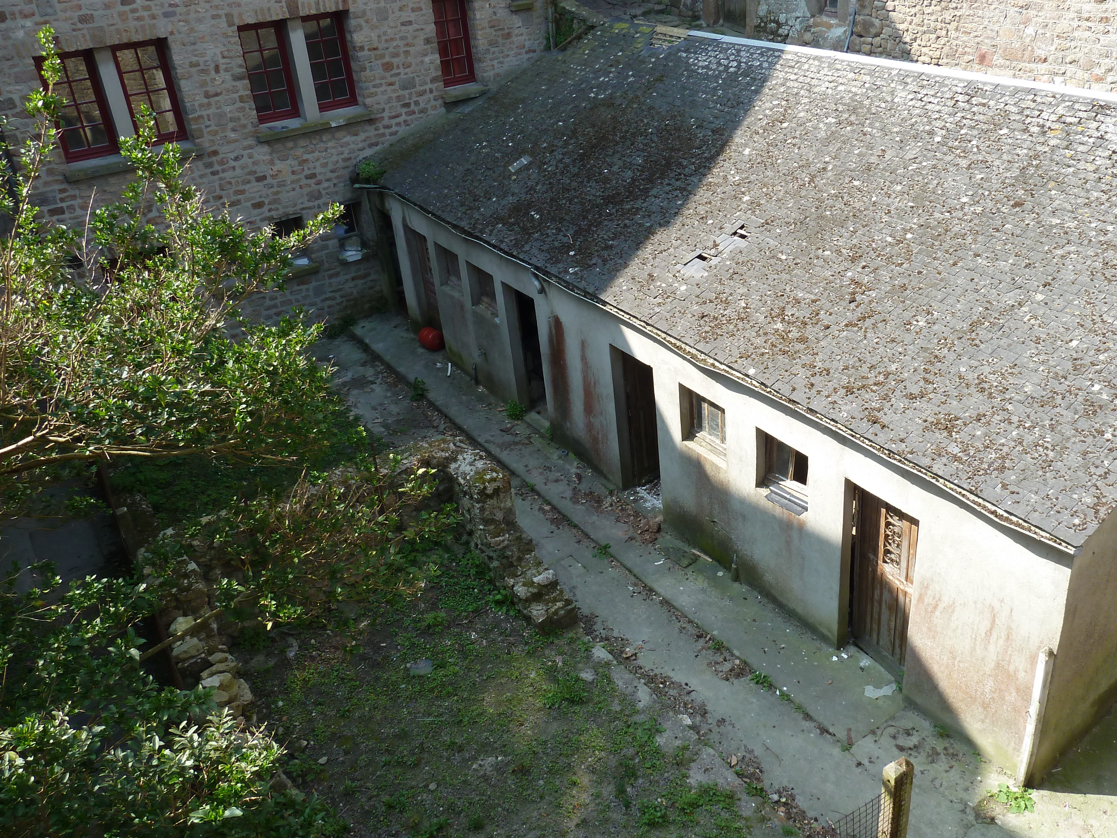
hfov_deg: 59.6
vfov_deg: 46.8
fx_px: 968
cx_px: 657
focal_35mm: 30
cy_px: 384
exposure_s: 1/160
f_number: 4
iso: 80
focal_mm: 4.1
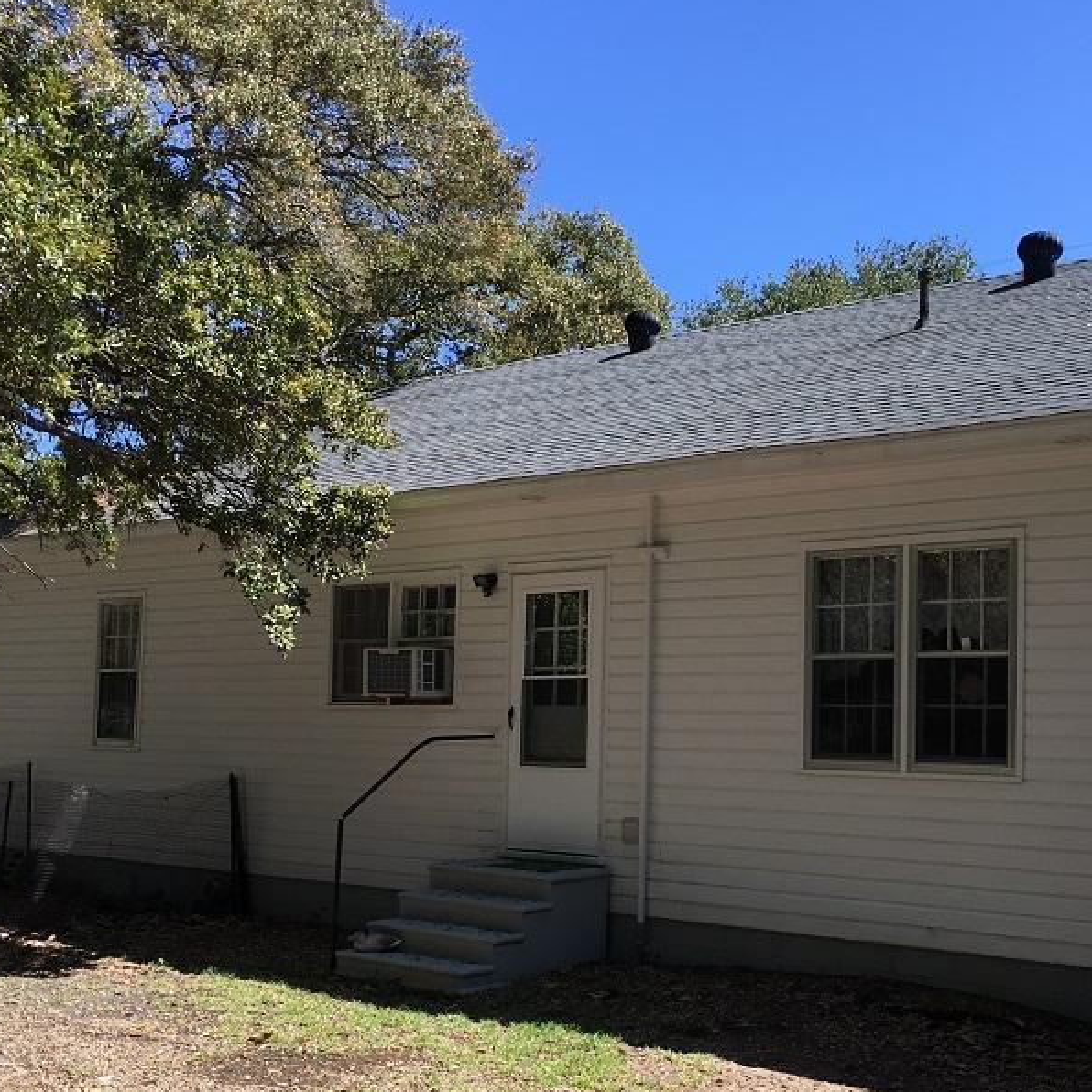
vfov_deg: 38.9
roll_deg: -1.4
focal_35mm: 43
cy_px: 678
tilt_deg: +4.3
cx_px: 661
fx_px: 1535
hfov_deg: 39.0
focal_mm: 4.15
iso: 25
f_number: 2.2
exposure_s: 1/761
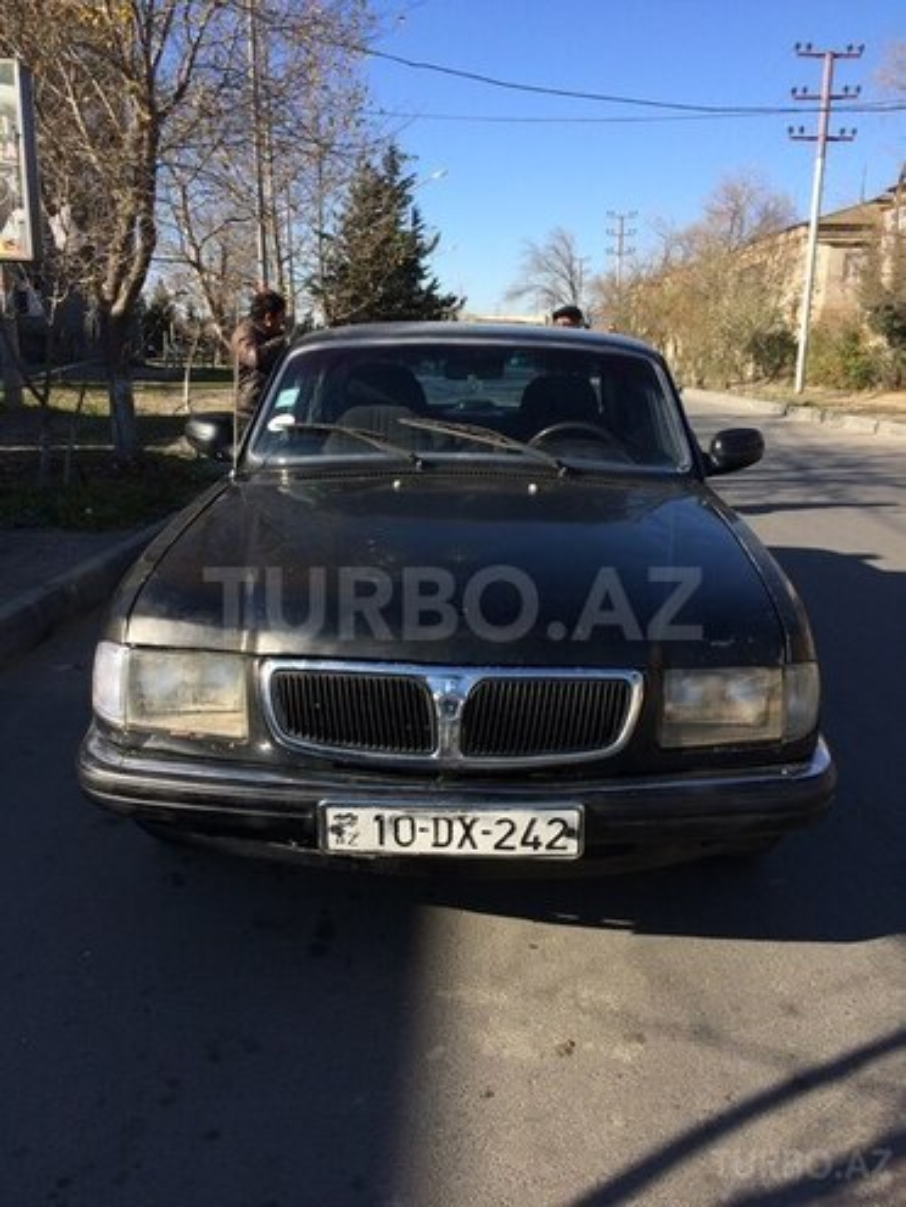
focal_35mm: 29
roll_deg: -0.5
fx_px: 1012
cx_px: 453
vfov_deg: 61.7
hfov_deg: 48.2
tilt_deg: -15.6
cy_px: 604
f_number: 2.2
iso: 32
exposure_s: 1/1244
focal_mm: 4.15
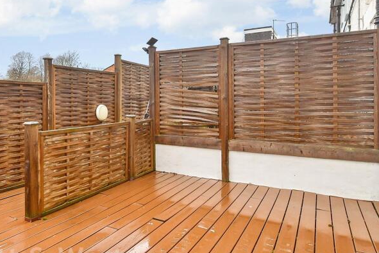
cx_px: 120
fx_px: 274
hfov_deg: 67.1
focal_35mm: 26
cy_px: 108
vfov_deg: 49.4
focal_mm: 10
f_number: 8
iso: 160
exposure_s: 1/10
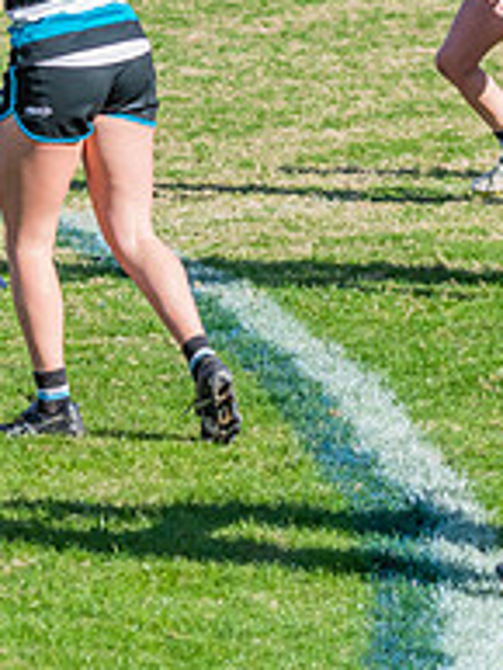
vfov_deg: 3.8
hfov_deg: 2.8
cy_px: -122
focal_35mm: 523
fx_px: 10122
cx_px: -61
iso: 800
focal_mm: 150
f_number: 9
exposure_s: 1/1600
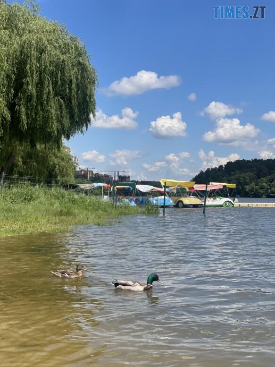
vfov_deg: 36.8
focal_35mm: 52
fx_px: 551
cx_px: 138
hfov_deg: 28.0
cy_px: 184
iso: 32
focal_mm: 6
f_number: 2
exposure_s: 1/2994
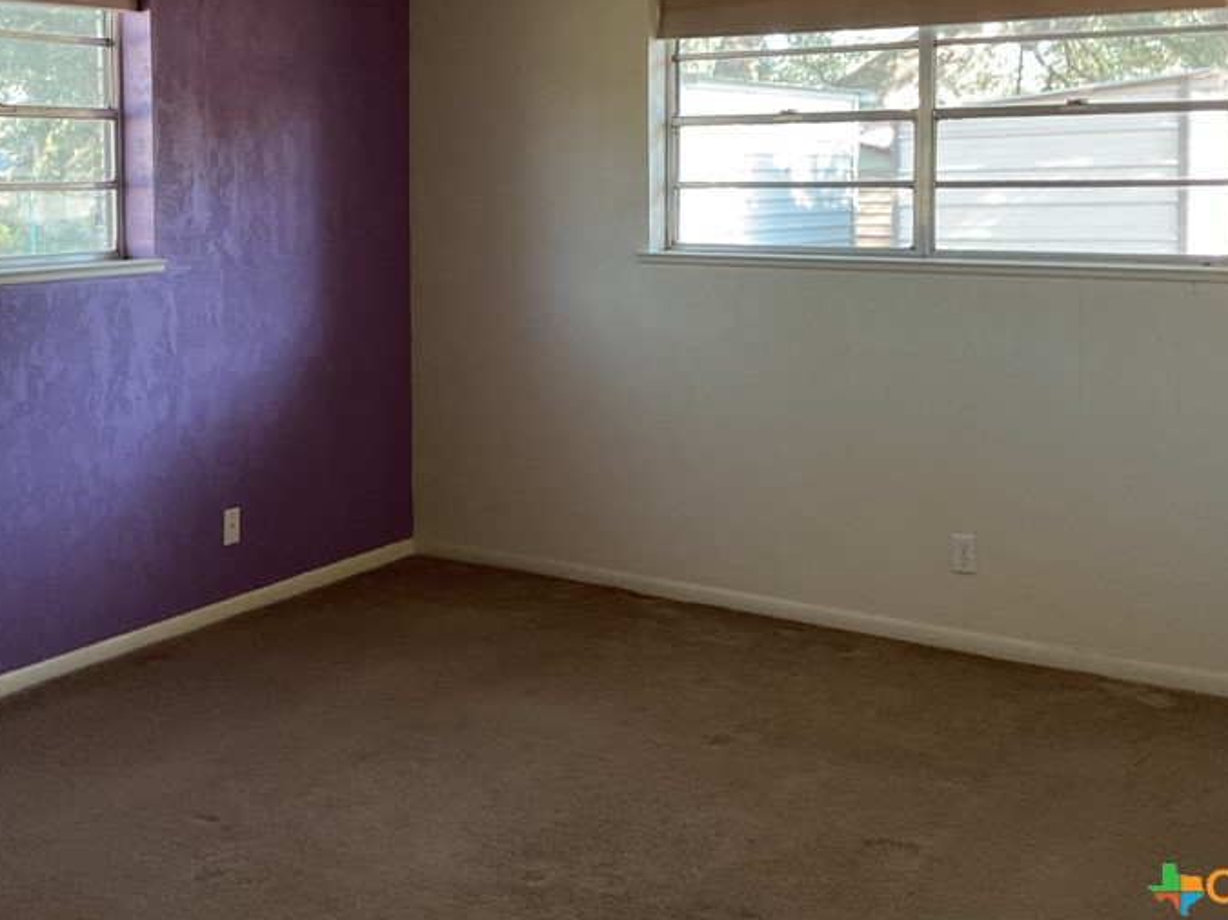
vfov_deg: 32.4
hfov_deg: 42.7
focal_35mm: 44
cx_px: 482
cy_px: 255
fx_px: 1561
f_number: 1.8
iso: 250
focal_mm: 3
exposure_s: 1/50
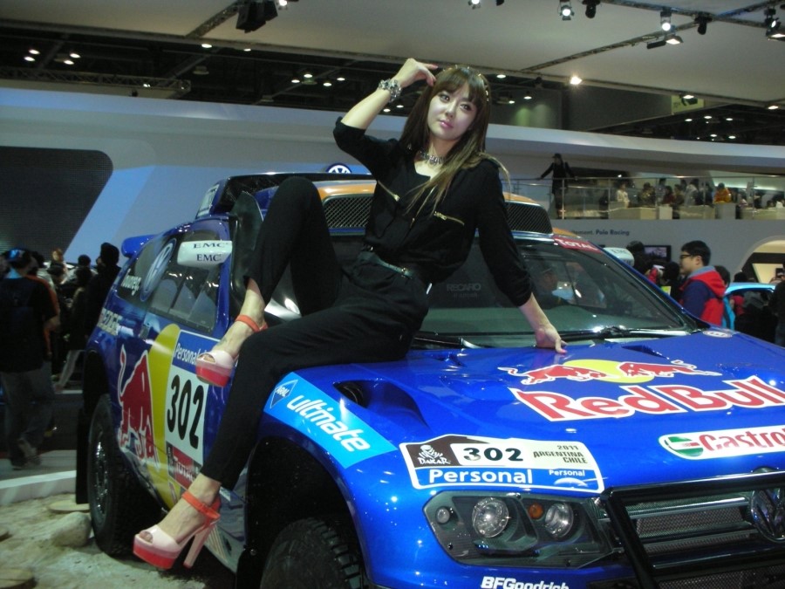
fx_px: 1043
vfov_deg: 31.5
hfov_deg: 41.2
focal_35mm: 46
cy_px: 294
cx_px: 392
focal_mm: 7.7
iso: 192
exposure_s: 1/60.1
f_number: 3.5
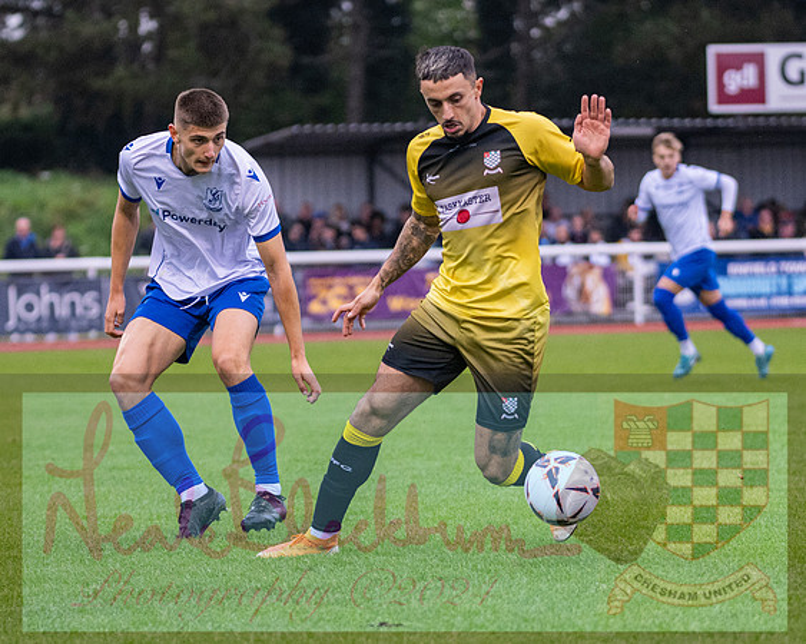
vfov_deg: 6.1
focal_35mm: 253
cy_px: 378
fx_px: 6025
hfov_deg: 7.7
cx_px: 468
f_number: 2.8
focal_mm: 125
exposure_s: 1/1600
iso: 1600
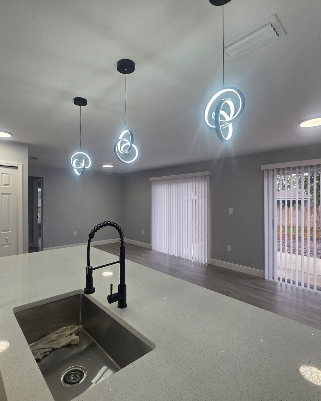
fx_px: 202
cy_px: 200
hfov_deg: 76.5
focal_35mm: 17
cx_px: 136
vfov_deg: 89.6
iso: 100
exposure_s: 1/120
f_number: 1.9
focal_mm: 2.2
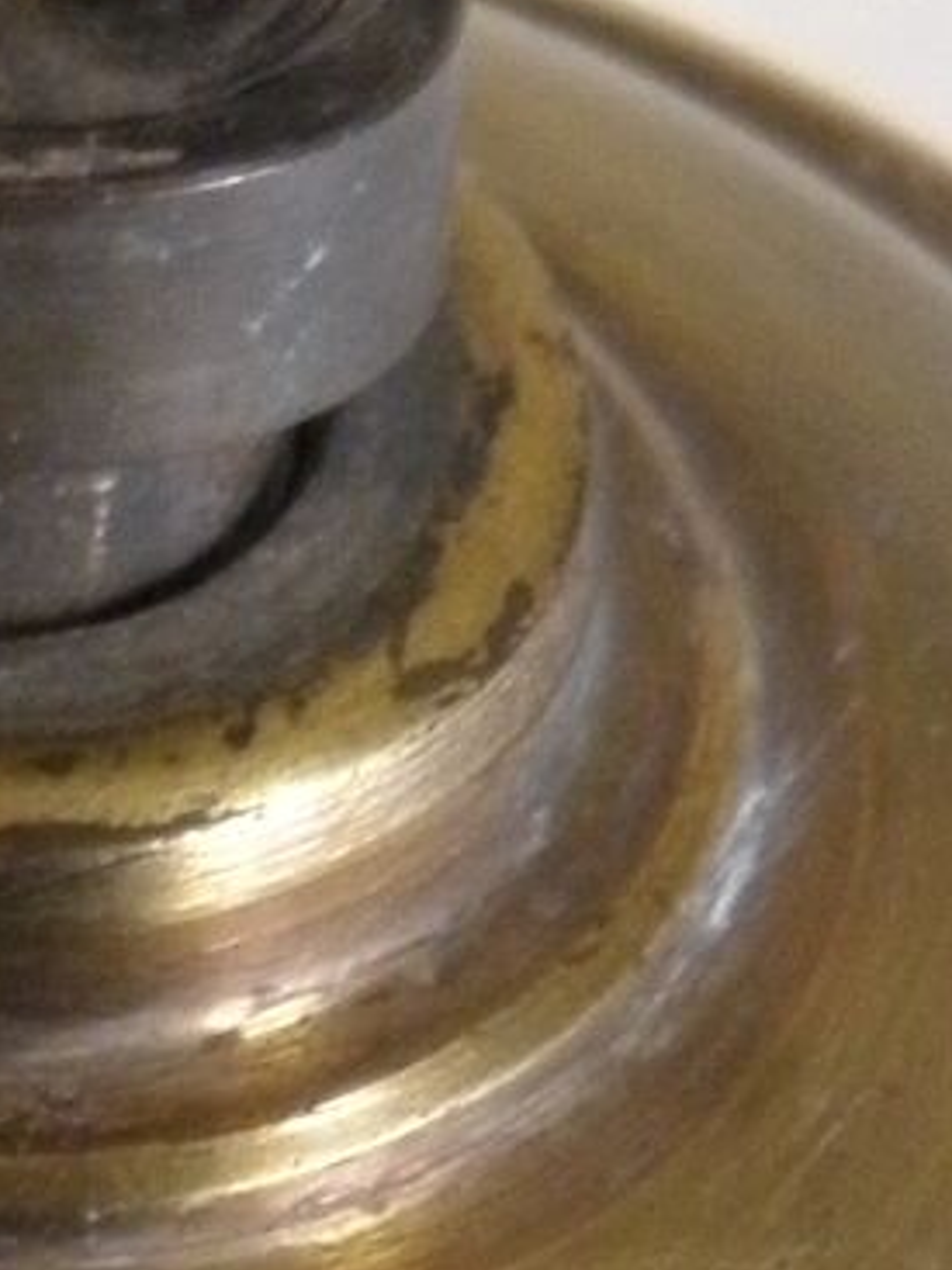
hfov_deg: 2.7
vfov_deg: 3.6
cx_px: -370
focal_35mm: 558
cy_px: 1173
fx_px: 20473
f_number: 4.4
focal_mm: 14.3
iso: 200
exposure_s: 1/40
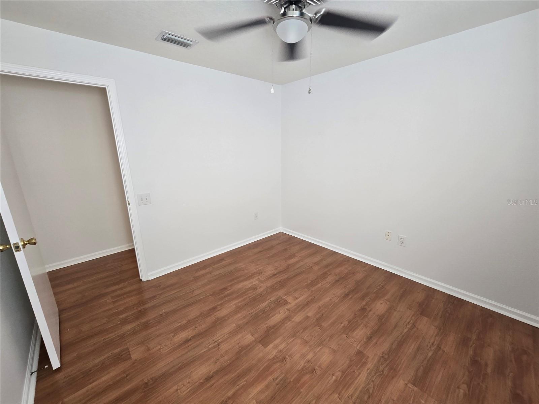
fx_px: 202
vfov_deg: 89.9
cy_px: 202
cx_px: 270
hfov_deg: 106.2
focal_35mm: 13
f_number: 2.2
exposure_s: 1/60
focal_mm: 2.2
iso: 125
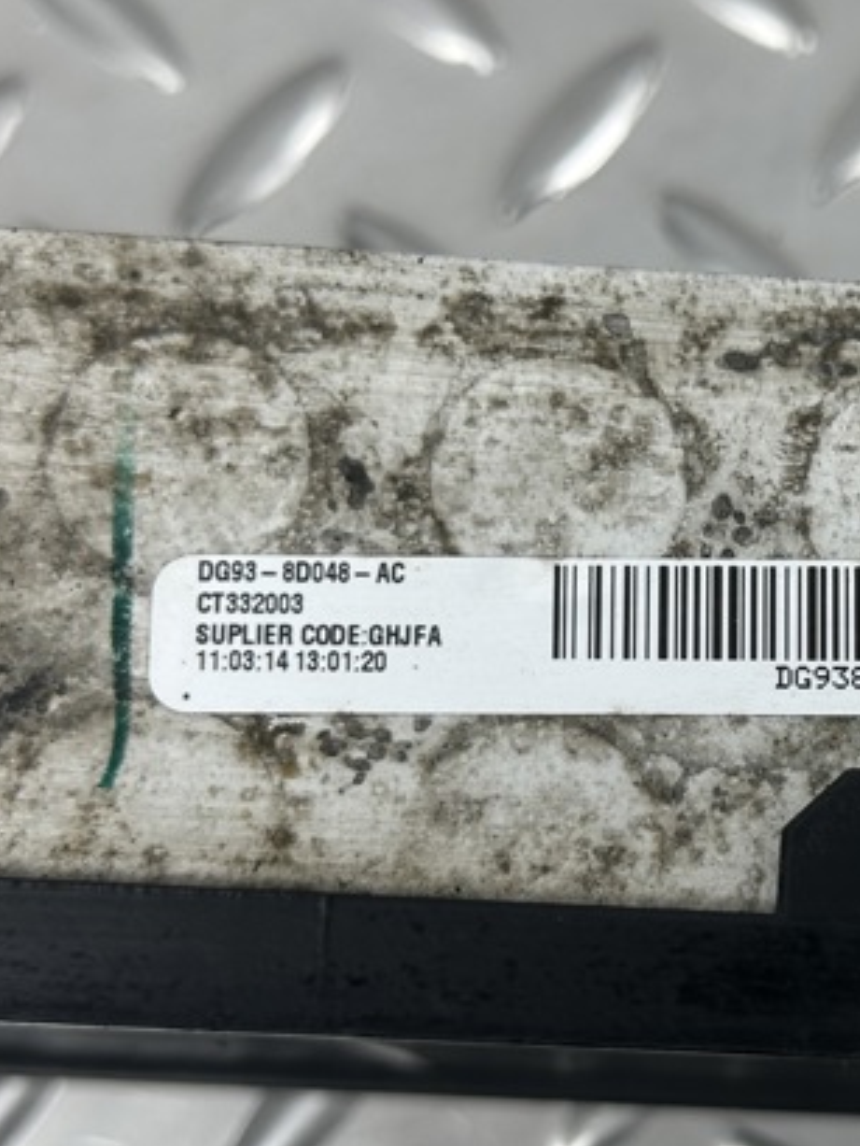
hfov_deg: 19.1
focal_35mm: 75
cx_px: 877
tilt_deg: -78.7
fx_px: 2483
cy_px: 651
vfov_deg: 26.0
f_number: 1.78
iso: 50
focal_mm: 6.86
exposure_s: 1/100
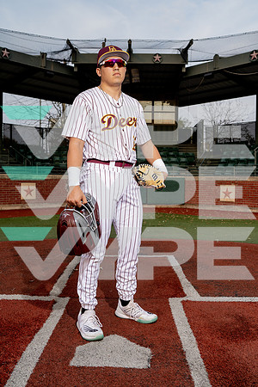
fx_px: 376
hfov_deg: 37.9
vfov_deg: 54.4
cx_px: 129
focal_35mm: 35
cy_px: 194
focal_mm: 35
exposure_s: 1/250
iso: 250
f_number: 5.6
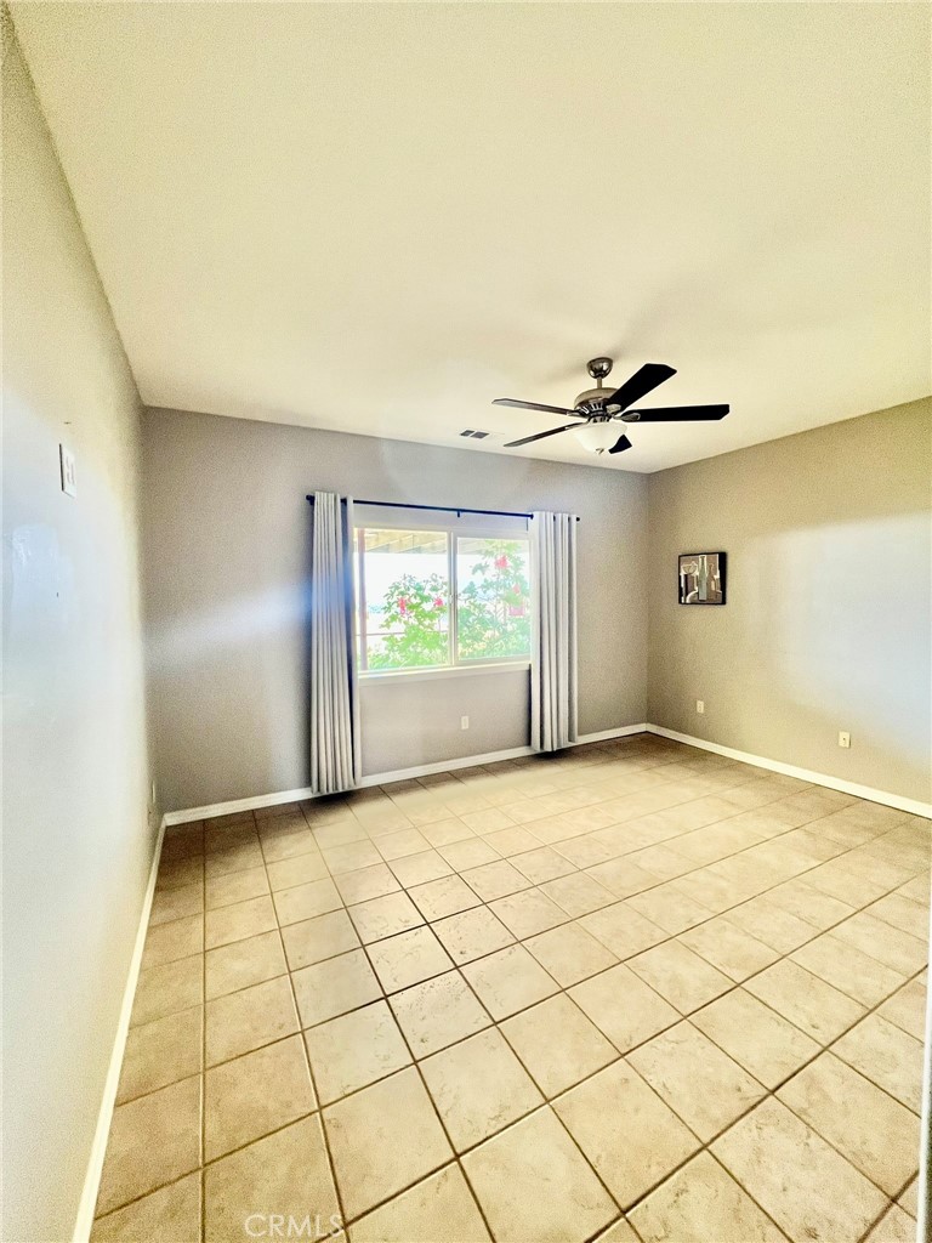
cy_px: 622
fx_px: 467
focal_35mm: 13
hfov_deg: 89.9
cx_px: 466
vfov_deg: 106.2
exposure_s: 1/120
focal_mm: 1.57
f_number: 1.8
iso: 250
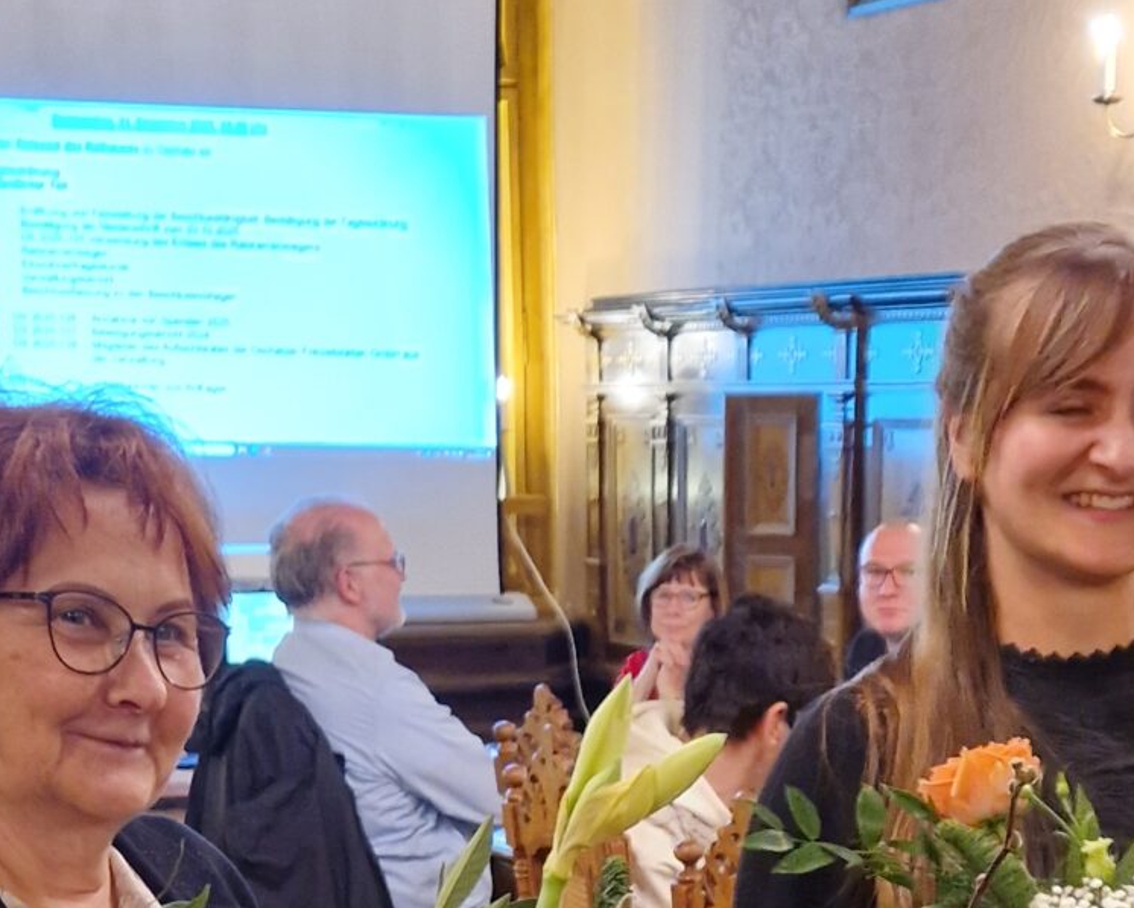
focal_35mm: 77
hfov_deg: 24.6
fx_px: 2585
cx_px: 763
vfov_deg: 18.0
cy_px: 1310
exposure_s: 1/50
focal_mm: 5.4
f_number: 1.8
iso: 500
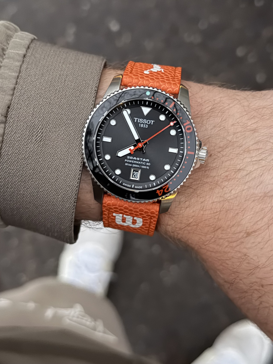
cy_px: 182
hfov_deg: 30.3
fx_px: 505
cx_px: 136
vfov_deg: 39.7
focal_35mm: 48
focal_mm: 6.76
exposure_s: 1/15
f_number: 1.78
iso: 1000
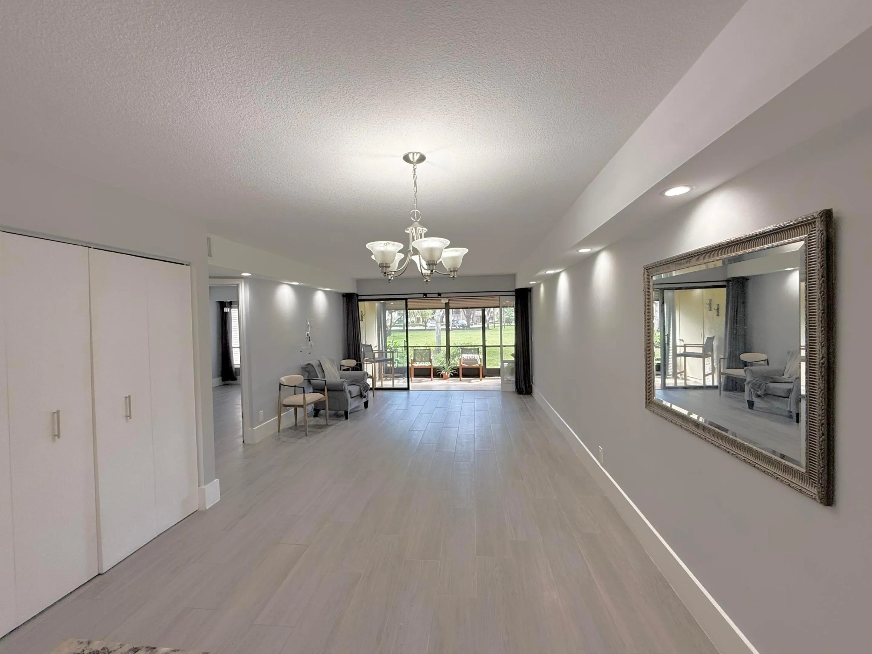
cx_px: 436
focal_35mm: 14
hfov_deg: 102.1
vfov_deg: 85.7
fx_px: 353
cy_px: 327
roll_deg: +0.8
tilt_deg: -1.7
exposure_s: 1/120
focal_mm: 2.22
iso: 125
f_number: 2.2
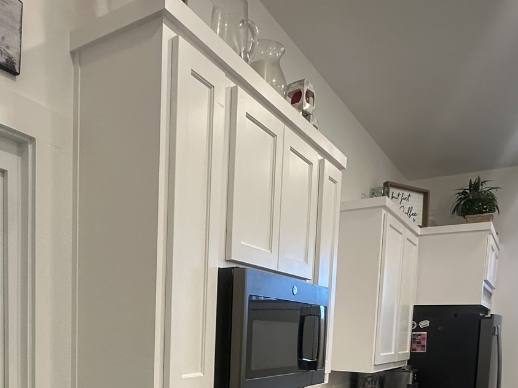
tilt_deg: -6.2
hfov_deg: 52.5
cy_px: 381
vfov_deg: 37.6
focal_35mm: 34
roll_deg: -1.0
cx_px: 155
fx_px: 509
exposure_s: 1/120
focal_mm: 2.22
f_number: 2.2
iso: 250
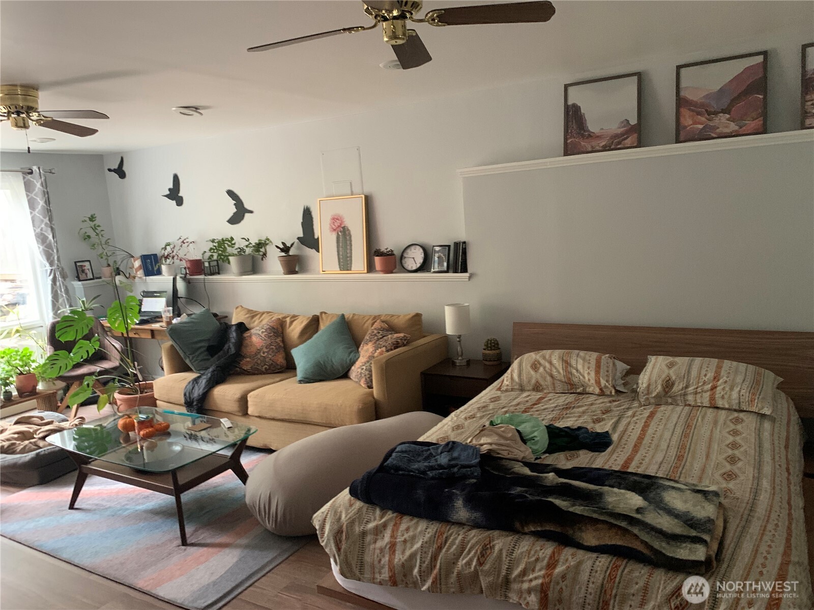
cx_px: 407
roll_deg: +4.4
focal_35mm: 26
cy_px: 305
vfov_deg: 53.1
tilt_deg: -7.5
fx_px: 611
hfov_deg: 67.3
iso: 500
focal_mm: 4.25
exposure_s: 1/30
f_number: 1.8
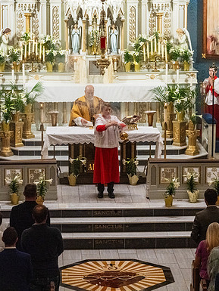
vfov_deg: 15.3
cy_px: 146
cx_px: 128
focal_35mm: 129
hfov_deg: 11.5
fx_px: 1088
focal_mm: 89
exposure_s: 1/60
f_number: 14
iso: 5000
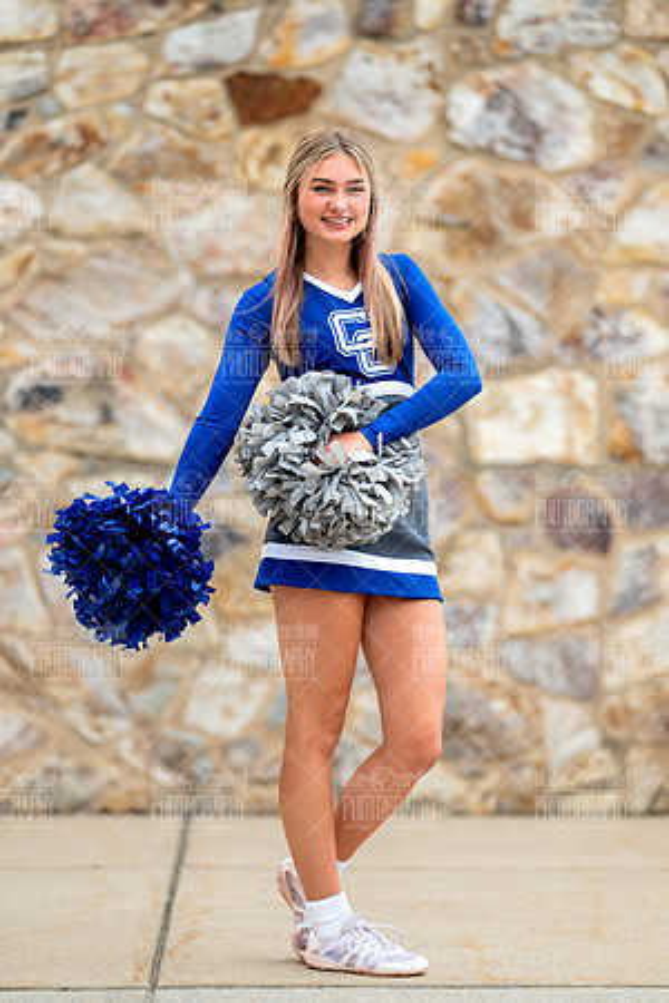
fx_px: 2369
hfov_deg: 16.1
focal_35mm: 85
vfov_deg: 23.9
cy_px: 502
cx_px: 334
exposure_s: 1/160
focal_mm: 85
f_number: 1.4
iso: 100
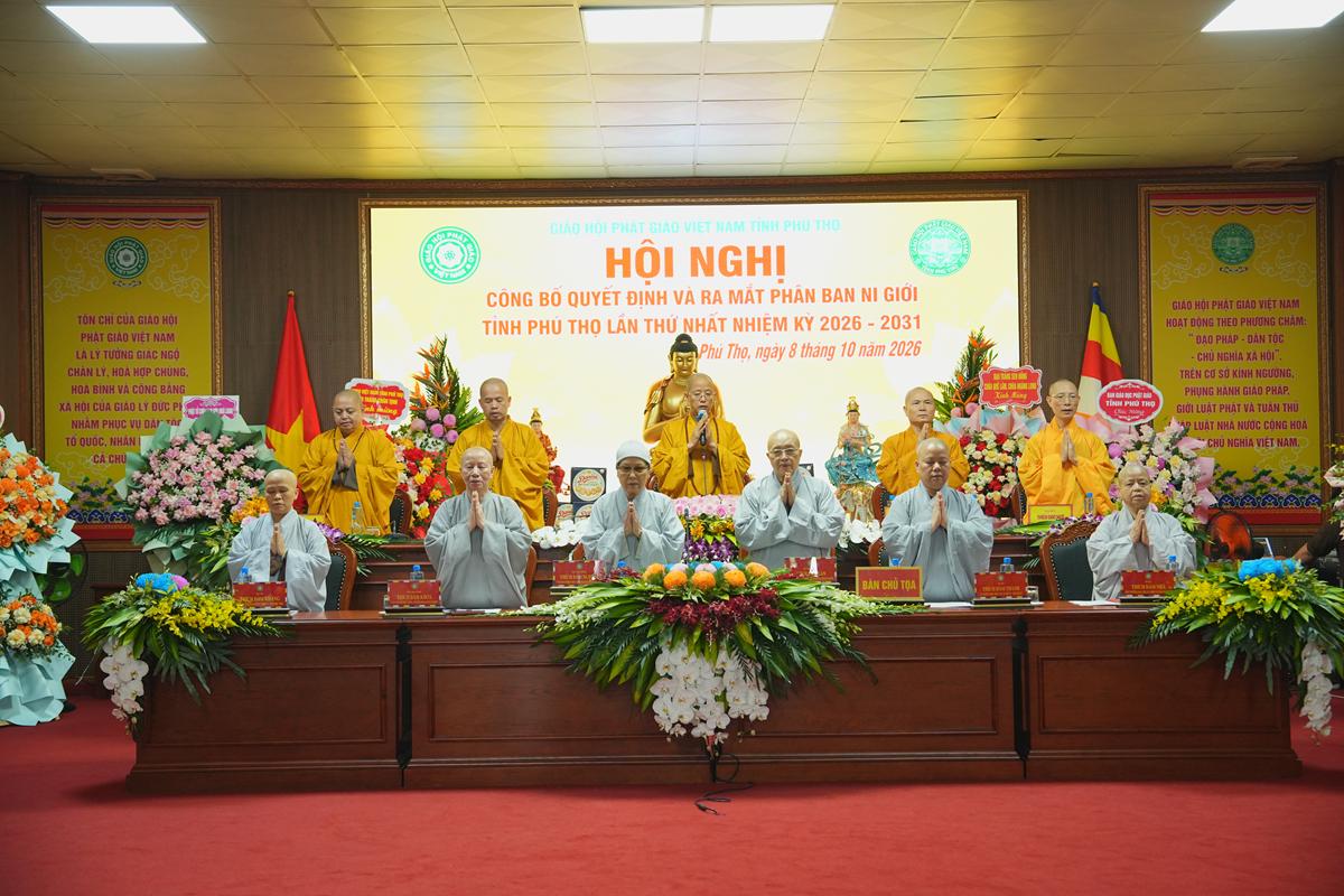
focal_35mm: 44
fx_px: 1643
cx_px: 672
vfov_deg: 30.5
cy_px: 448
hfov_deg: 44.5
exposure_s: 1/125
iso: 2000
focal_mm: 44
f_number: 3.2
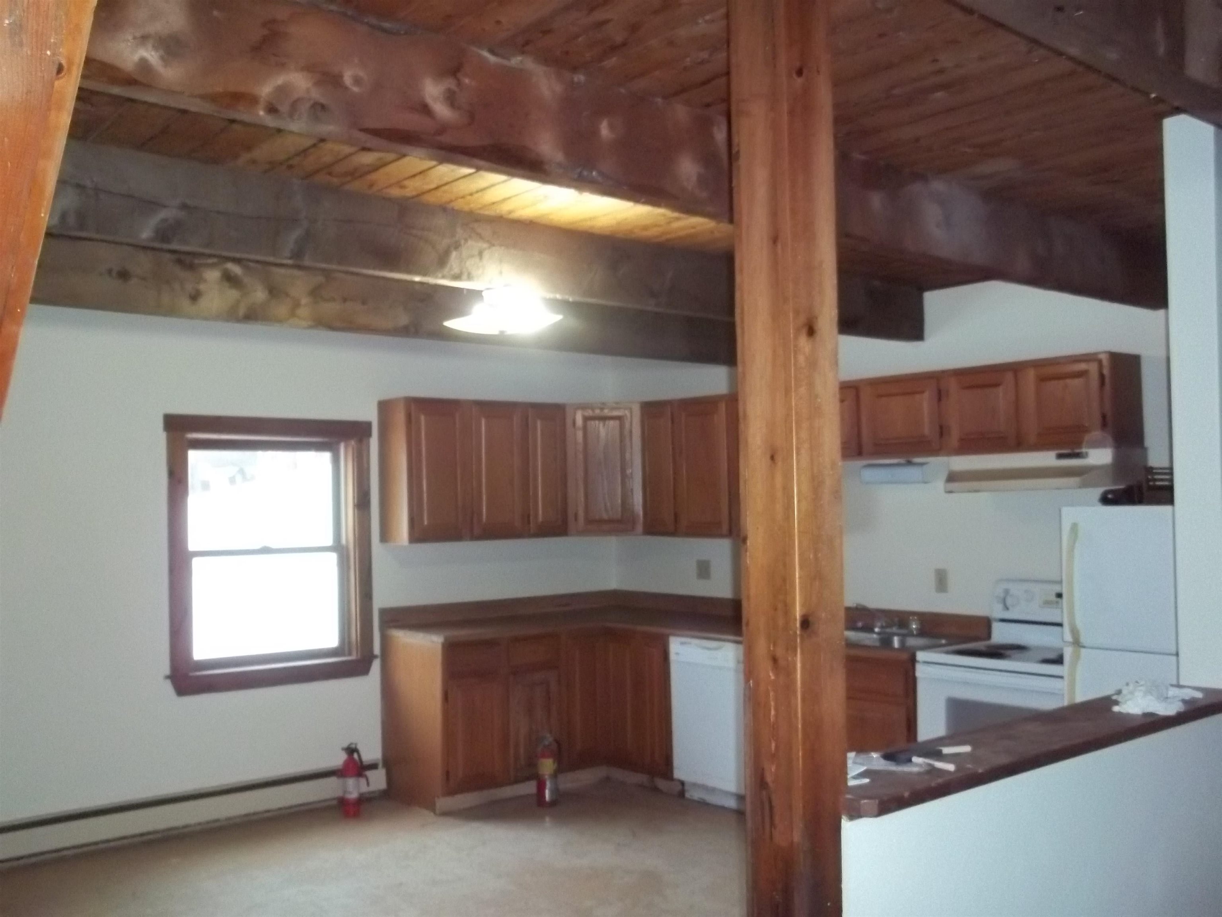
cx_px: 611
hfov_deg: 55.4
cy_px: 458
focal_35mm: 33
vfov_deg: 42.9
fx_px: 1165
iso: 400
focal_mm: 5.9
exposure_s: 1/30
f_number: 3.3
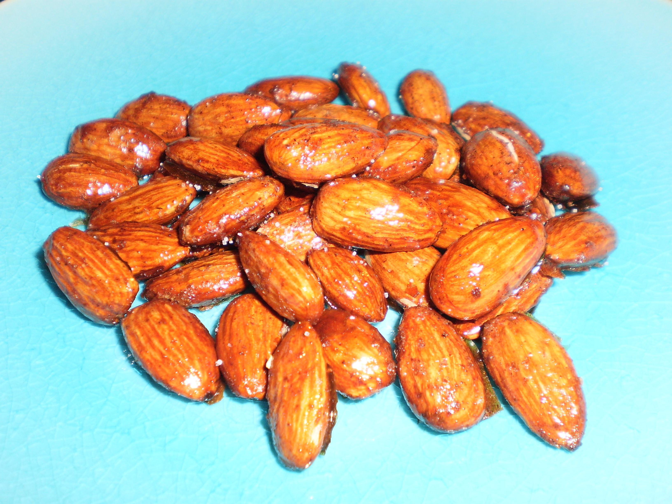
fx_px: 699
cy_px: 252
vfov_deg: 39.7
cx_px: 336
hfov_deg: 51.4
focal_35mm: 36
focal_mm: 6.3
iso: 125
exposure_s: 1/30
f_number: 3.1
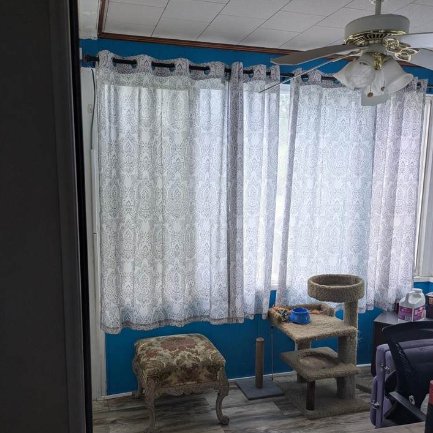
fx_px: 425
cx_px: 218
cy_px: 241
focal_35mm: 30
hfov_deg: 54.0
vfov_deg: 53.9
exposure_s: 1/120
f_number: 1.89
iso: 71
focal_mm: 5.43
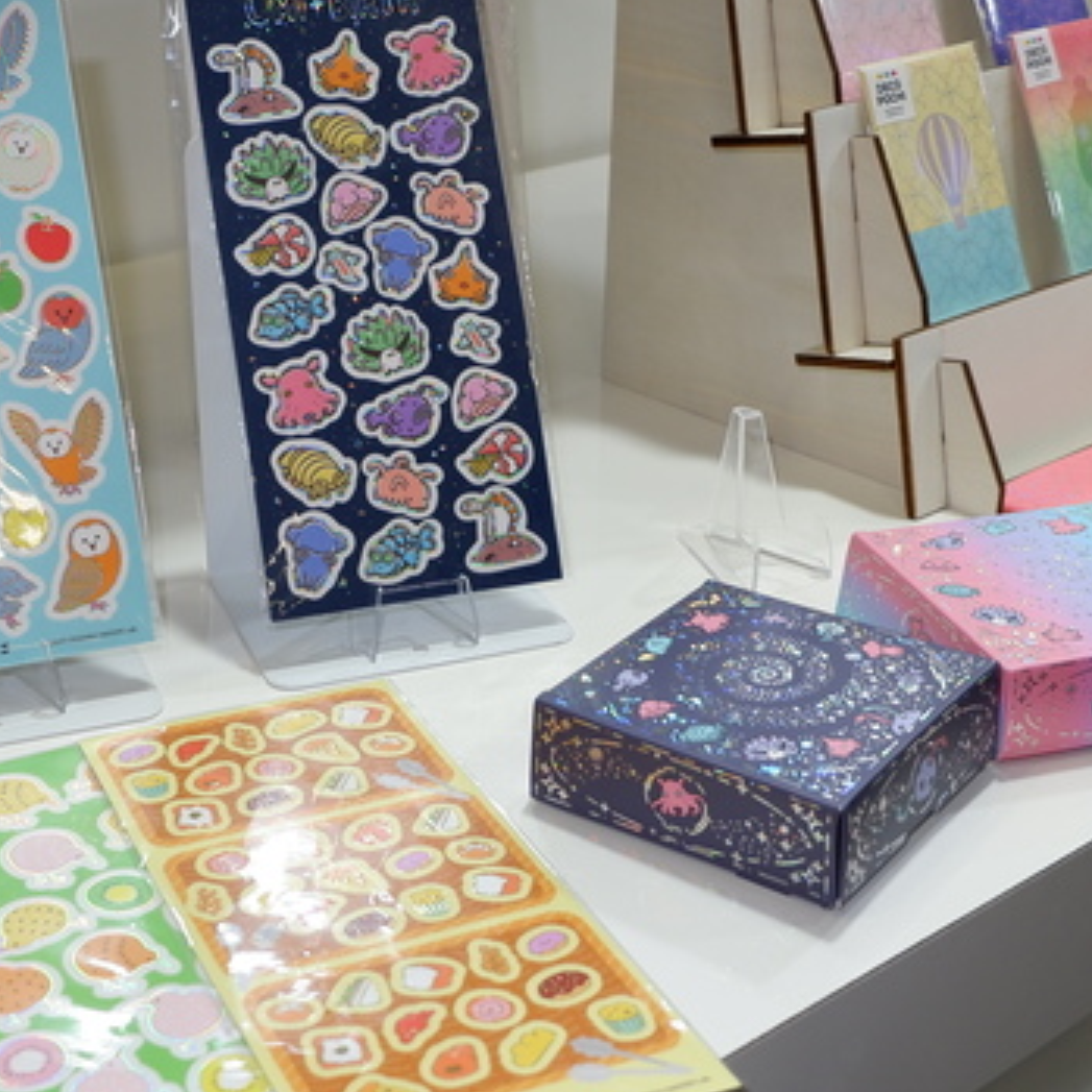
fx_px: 1999
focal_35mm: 56
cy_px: 458
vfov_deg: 30.5
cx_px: 410
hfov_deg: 30.4
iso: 200
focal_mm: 15
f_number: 3.5
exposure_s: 1/100
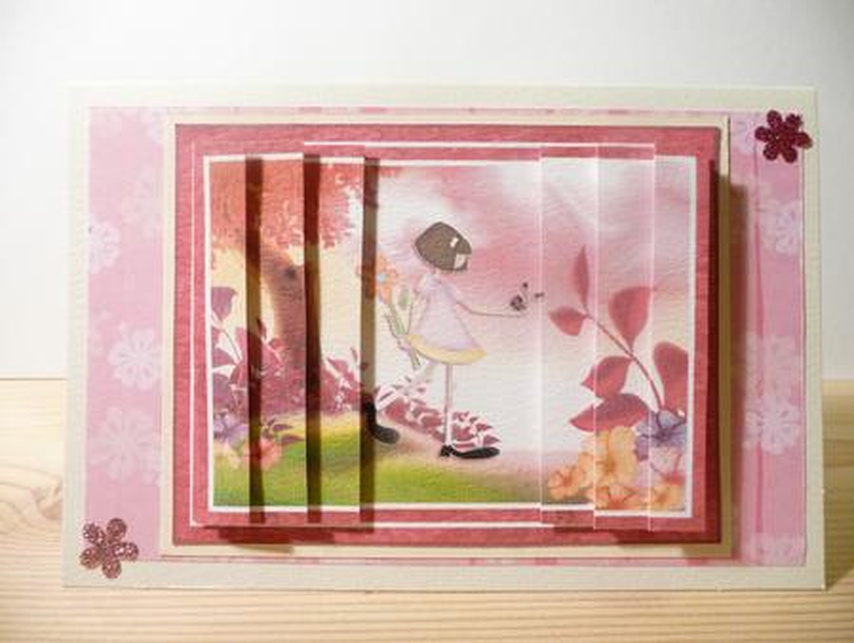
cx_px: 427
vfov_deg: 49.8
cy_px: 322
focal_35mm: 28
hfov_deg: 63.4
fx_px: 692
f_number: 3.3
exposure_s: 1/30
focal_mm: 4.7
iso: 400
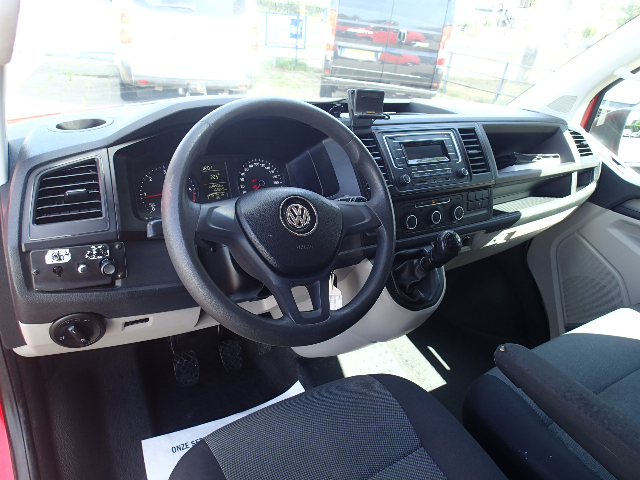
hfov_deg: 69.4
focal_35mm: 25
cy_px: 240
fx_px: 462
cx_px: 320
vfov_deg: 54.9
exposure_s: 1/80
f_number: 2.8
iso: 100
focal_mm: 4.5
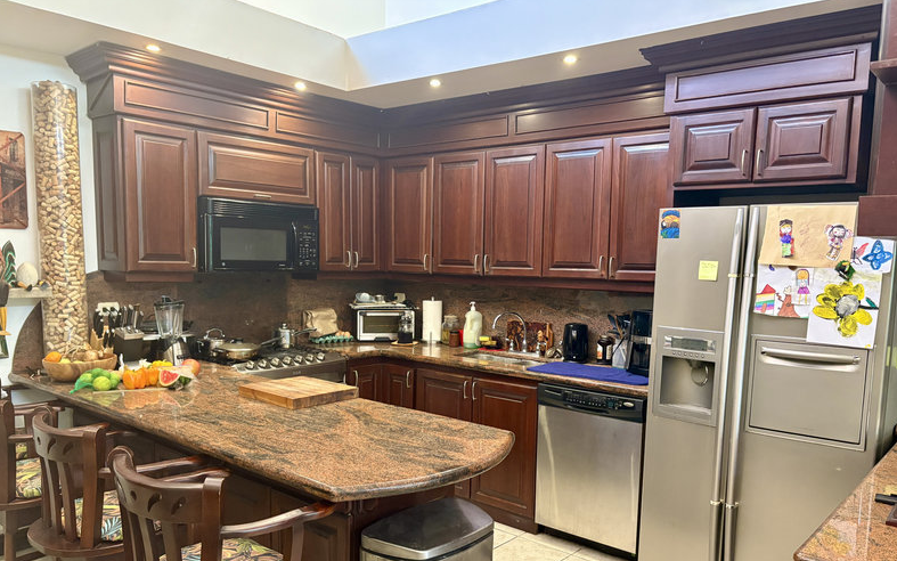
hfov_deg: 66.5
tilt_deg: -6.1
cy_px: 339
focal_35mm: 28
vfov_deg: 44.3
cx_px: 454
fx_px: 685
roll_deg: +0.2
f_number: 1.6
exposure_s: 1/60
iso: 400
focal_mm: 5.96
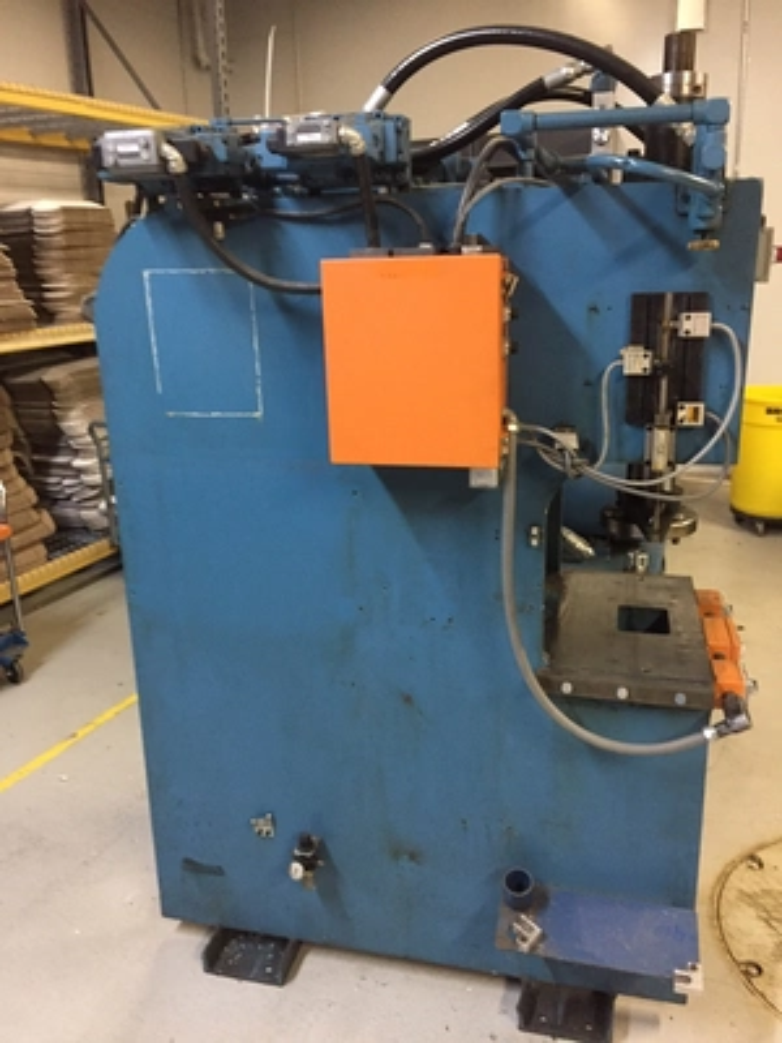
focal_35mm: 29
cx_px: 391
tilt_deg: -14.7
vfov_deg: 61.7
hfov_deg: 48.2
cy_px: 522
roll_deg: +1.8
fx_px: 874
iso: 250
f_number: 2.2
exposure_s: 1/15
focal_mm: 4.15
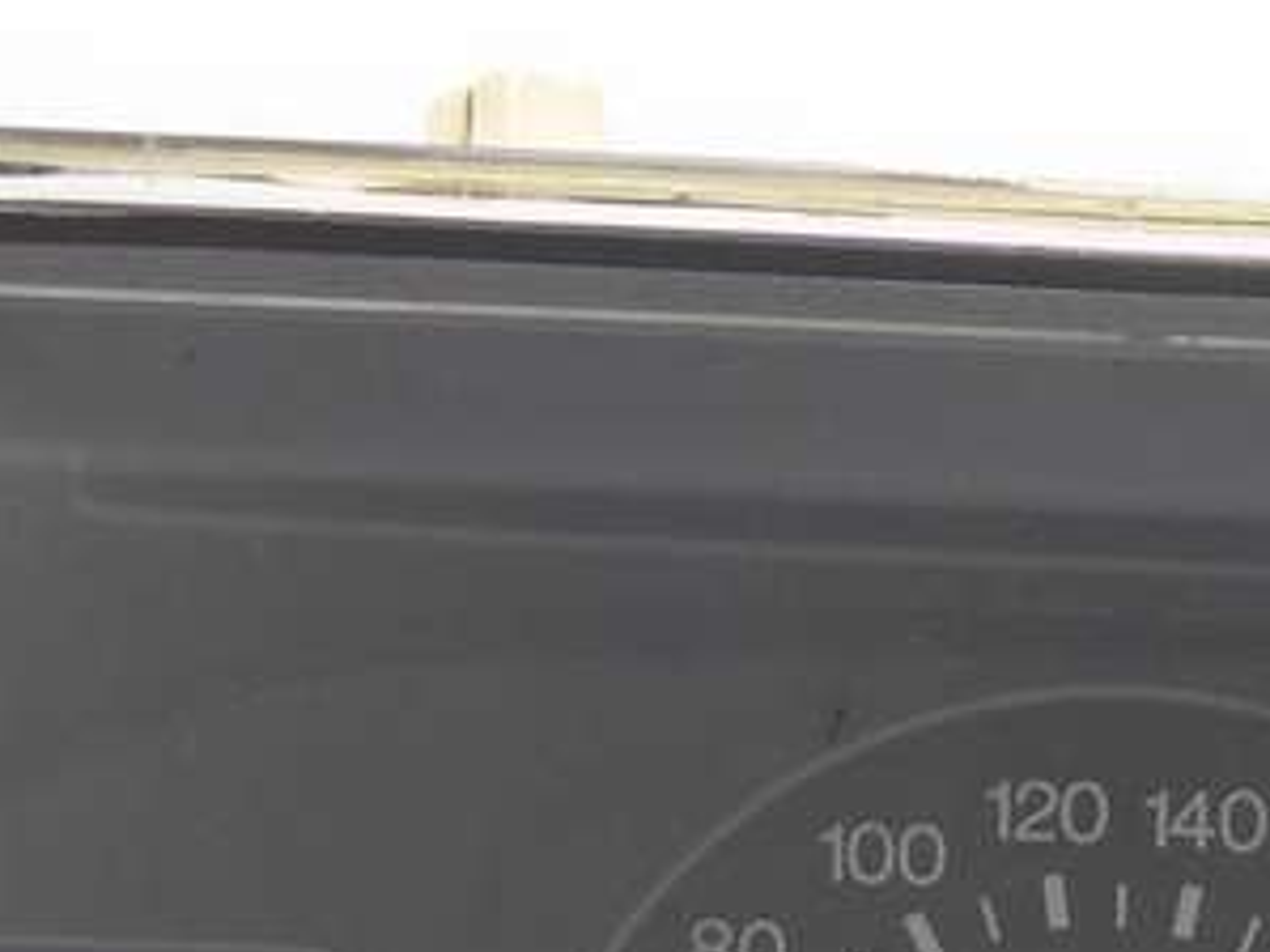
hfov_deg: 20.2
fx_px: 3484
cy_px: 1194
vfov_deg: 14.9
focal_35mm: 95
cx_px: 1160
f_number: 3.2
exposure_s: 1/50
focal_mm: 4.6
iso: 100
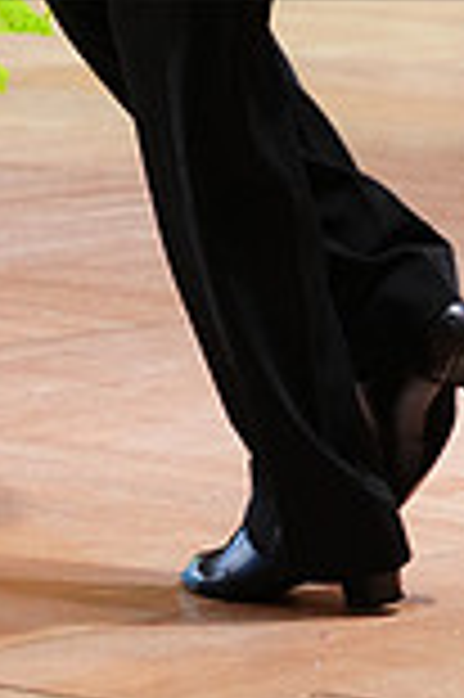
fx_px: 5522
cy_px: -149
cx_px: 34
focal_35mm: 285
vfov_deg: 7.2
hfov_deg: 4.8
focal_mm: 76
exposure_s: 1/250
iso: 2500
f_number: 4
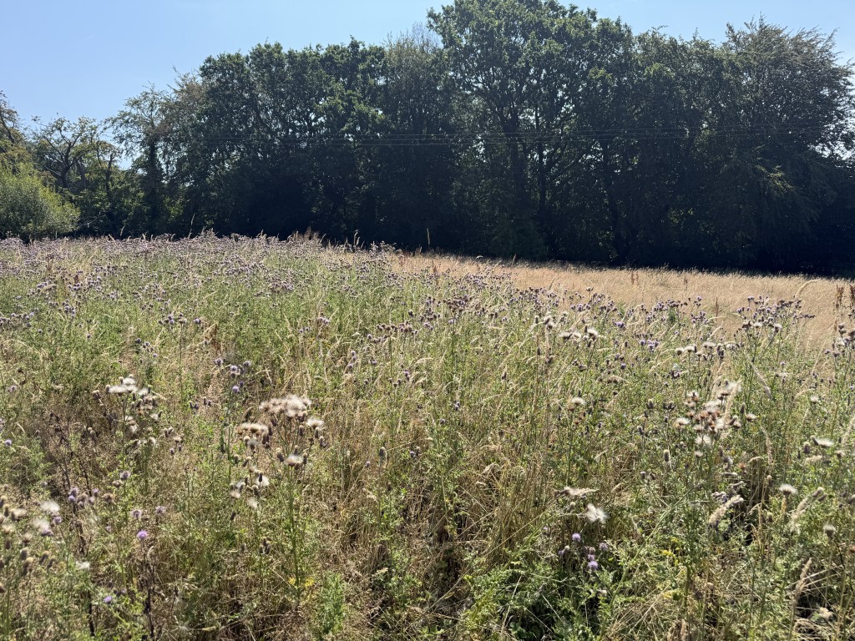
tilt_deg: -5.9
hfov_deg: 71.6
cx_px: 428
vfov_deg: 56.8
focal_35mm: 24
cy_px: 320
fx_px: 593
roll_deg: +7.4
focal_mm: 6.76
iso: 80
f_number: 1.78
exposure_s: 1/3145
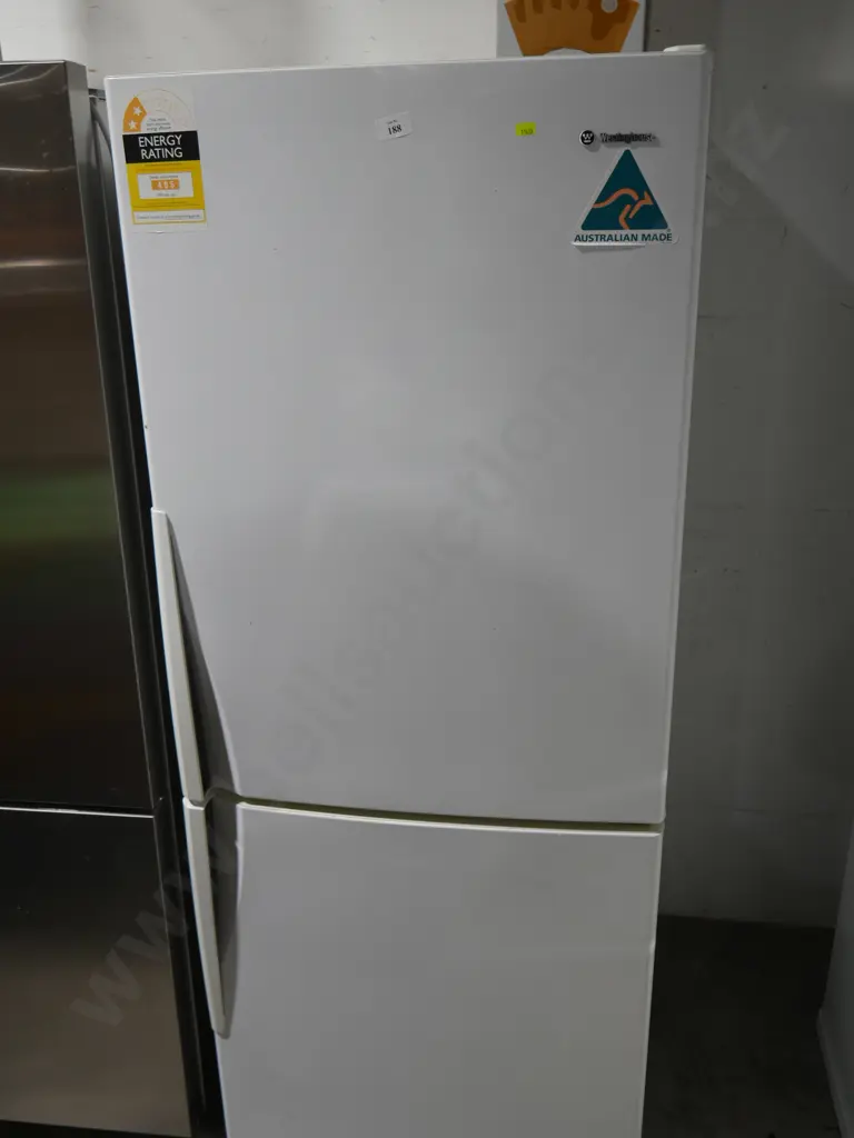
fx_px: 1053
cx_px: 427
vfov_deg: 56.8
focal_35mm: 32
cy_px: 569
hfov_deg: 44.2
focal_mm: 16
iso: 200
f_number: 3.6
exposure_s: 1/60
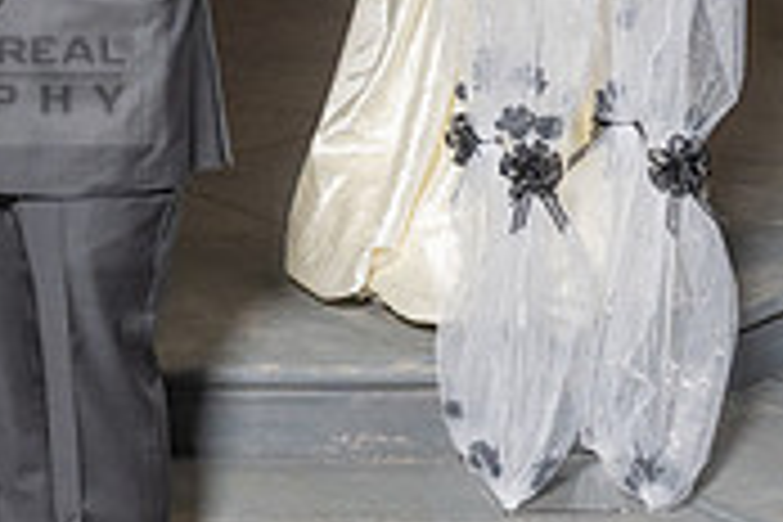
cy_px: 46
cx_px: -254
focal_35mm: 132
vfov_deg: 10.3
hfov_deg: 14.8
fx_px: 2871
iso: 640
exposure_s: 1/200
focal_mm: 29
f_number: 4.5
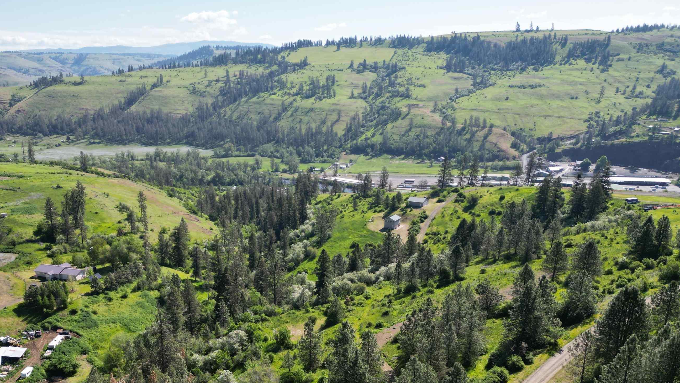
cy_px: 292
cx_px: 293
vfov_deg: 36.8
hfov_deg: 62.4
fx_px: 559
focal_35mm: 31
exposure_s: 1/2500
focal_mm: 6.72
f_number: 1.7
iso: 200
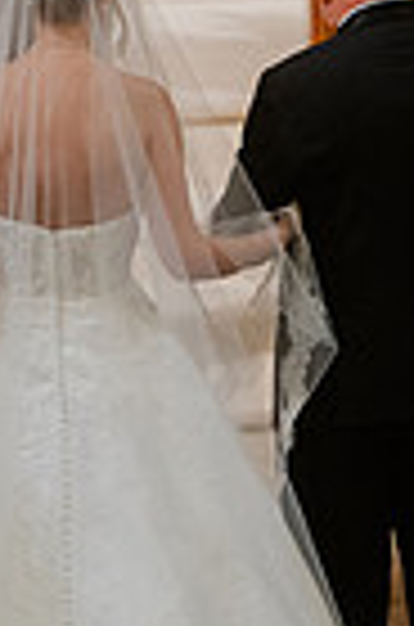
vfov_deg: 3.6
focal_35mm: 568
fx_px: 9846
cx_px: 292
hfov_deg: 2.4
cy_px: 333
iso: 4000
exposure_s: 1/160
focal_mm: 175
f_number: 2.8
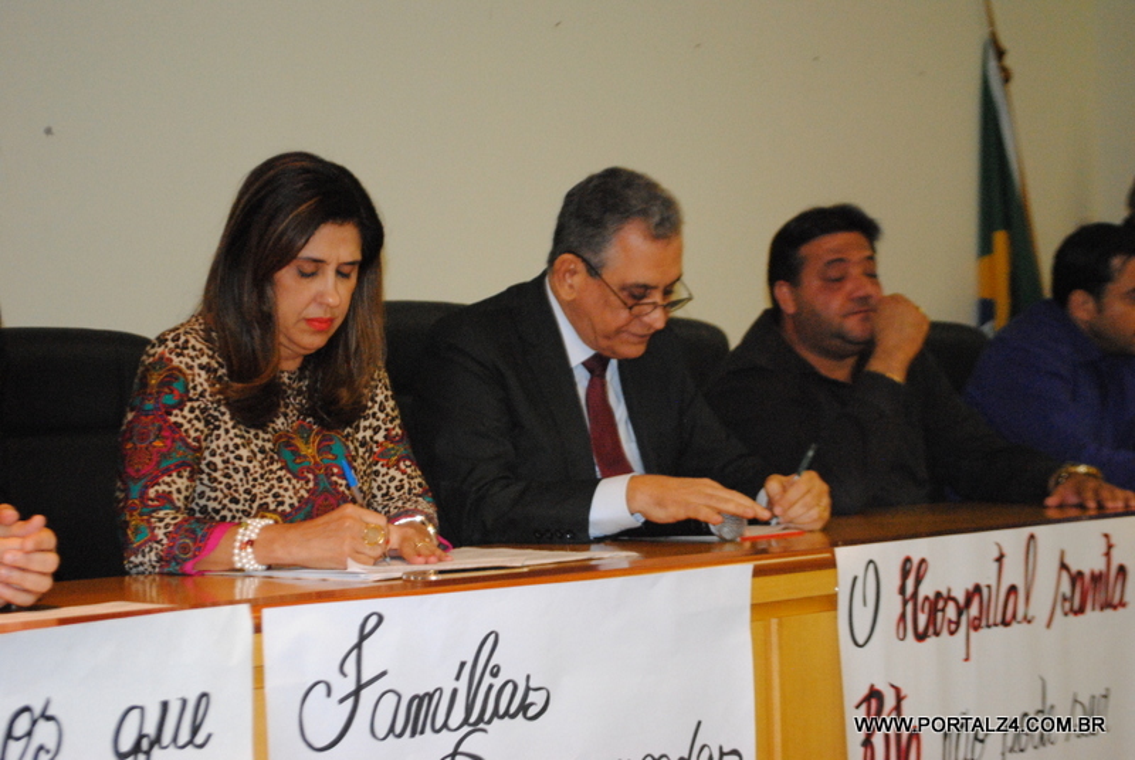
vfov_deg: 19.8
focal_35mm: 69
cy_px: 380
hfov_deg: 29.2
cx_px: 568
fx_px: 2179
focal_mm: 46
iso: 1600
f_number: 5.3
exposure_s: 1/30
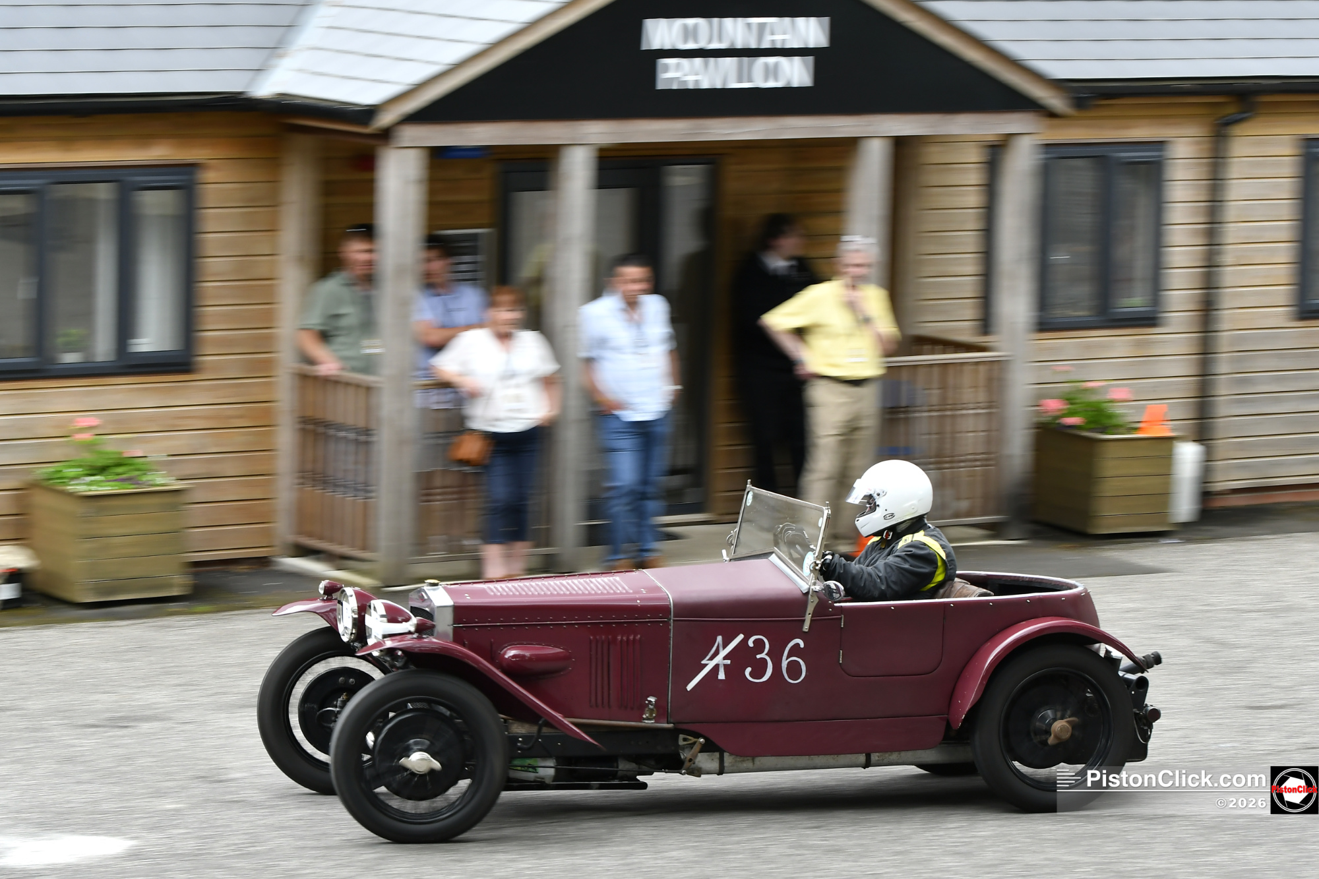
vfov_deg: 10.6
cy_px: 440
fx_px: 4726
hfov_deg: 15.9
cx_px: 660
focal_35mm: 129
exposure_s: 1/60
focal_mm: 86
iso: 320
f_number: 5.6
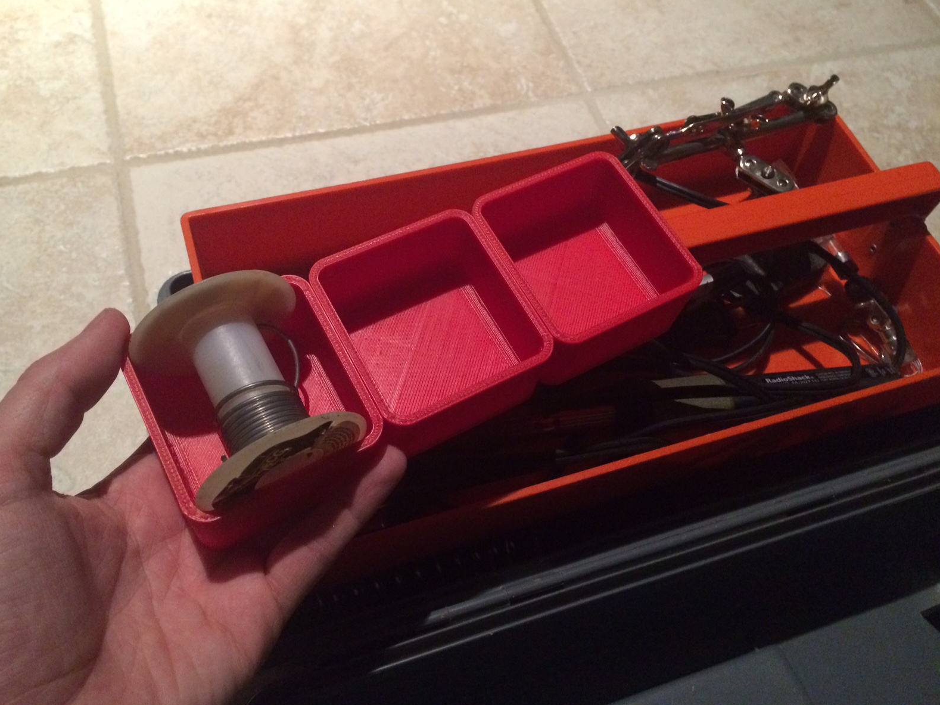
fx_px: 815
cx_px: 456
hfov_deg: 60.0
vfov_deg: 46.8
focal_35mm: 30
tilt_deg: -59.2
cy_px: 343
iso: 320
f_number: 2.2
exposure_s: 1/30
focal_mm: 4.15
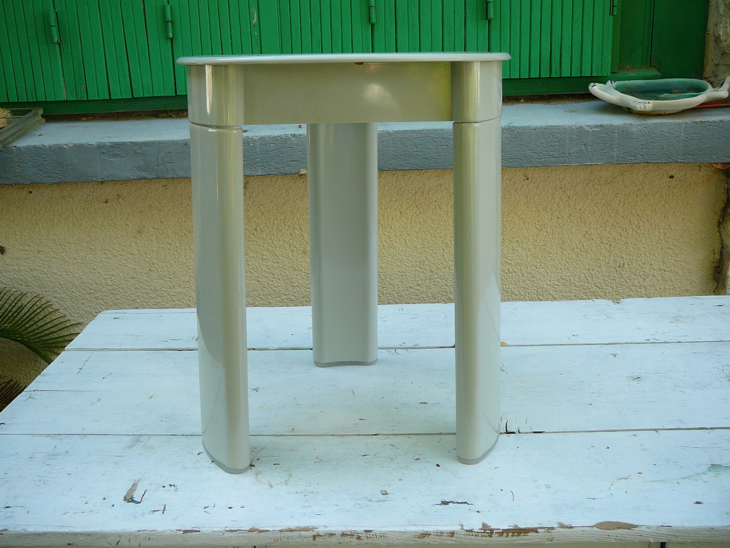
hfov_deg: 52.6
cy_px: 274
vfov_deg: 40.7
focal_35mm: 35
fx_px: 738
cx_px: 365
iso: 80
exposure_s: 1/80
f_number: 2.8
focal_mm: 5.2
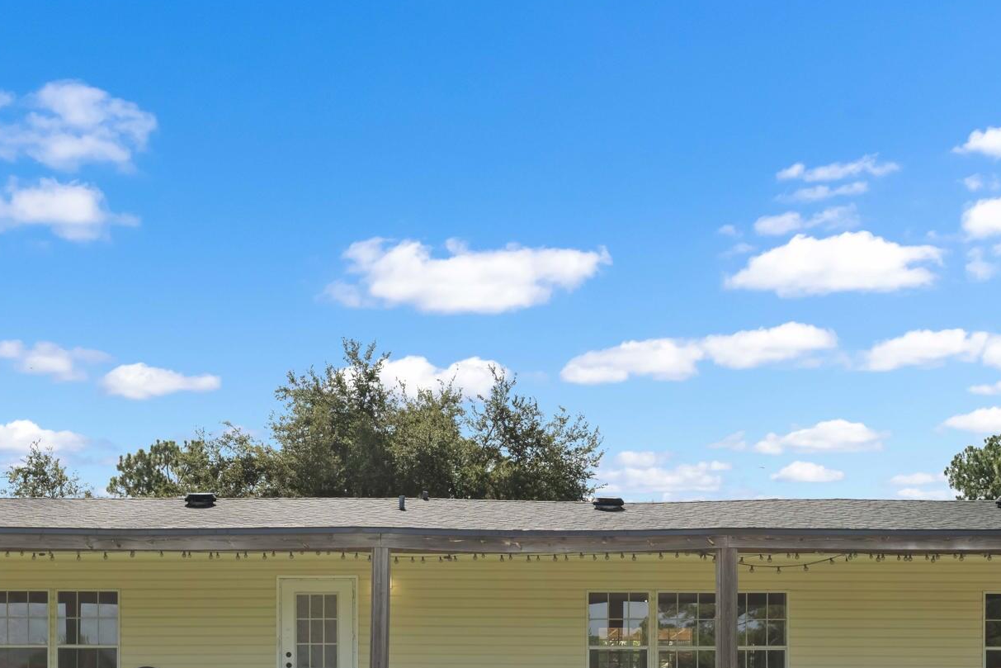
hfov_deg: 29.6
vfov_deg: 19.4
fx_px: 1891
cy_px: 682
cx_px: 404
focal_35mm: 68
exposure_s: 1/80
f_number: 8
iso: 200
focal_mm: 33
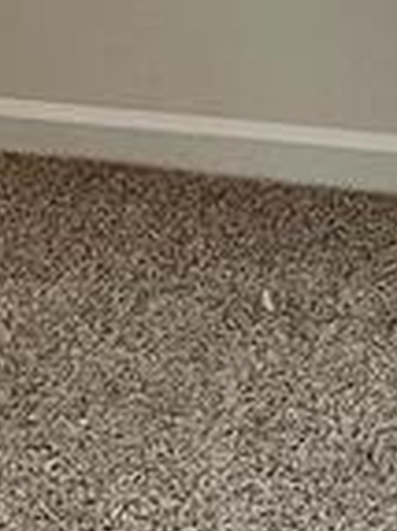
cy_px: -490
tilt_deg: -7.6
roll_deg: +0.8
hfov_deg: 7.5
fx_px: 3002
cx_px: 419
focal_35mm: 196
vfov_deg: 9.5
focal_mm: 5.1
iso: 100
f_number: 1.6
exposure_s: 1/60
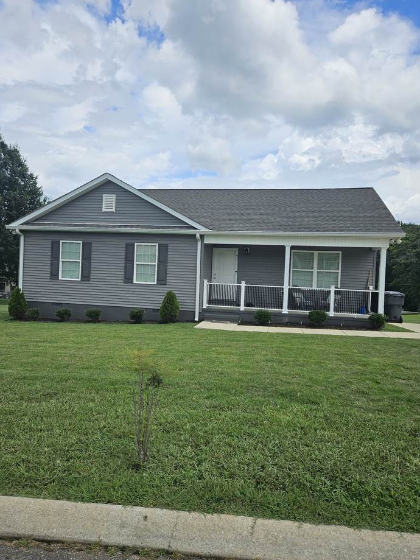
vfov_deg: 71.6
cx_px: 209
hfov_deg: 56.8
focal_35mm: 24
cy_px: 276
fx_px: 388
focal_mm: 5.4
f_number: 1.8
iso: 25
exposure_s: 1/3117
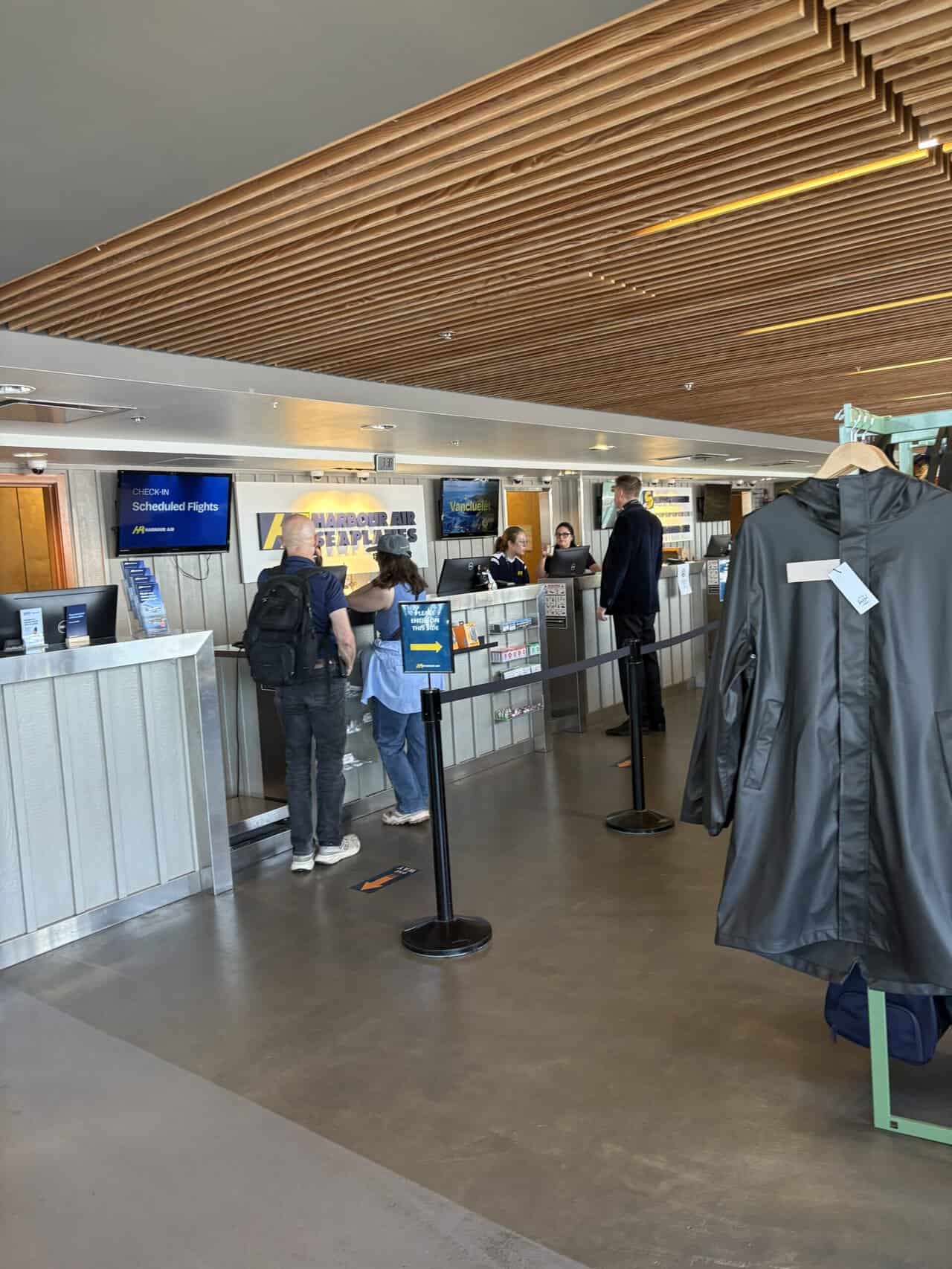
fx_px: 954
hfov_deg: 53.1
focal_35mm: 26
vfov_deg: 67.3
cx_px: 476
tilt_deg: -6.1
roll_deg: +4.6
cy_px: 634
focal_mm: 5.96
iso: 100
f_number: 1.6
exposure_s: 1/60
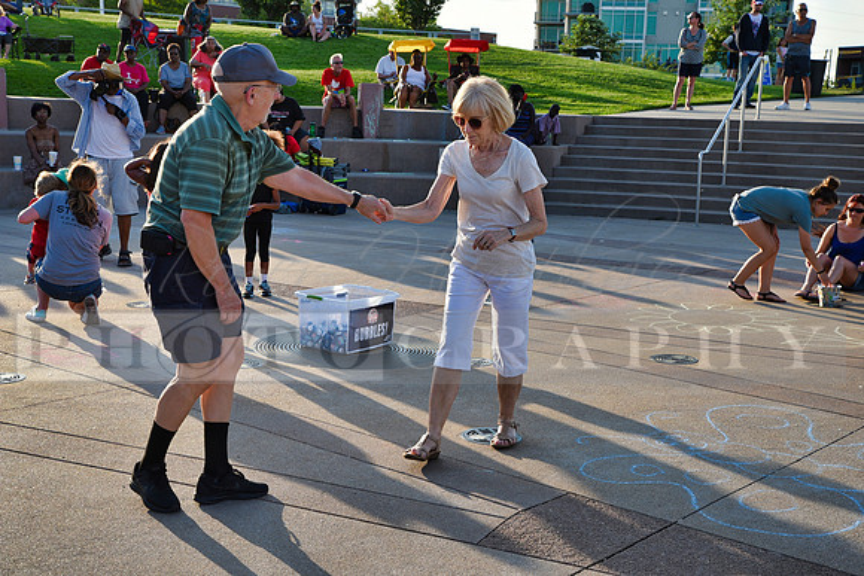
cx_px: 432
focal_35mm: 50
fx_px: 1200
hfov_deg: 39.6
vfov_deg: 27.0
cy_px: 288
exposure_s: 1/200
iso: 200
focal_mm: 50
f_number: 7.1
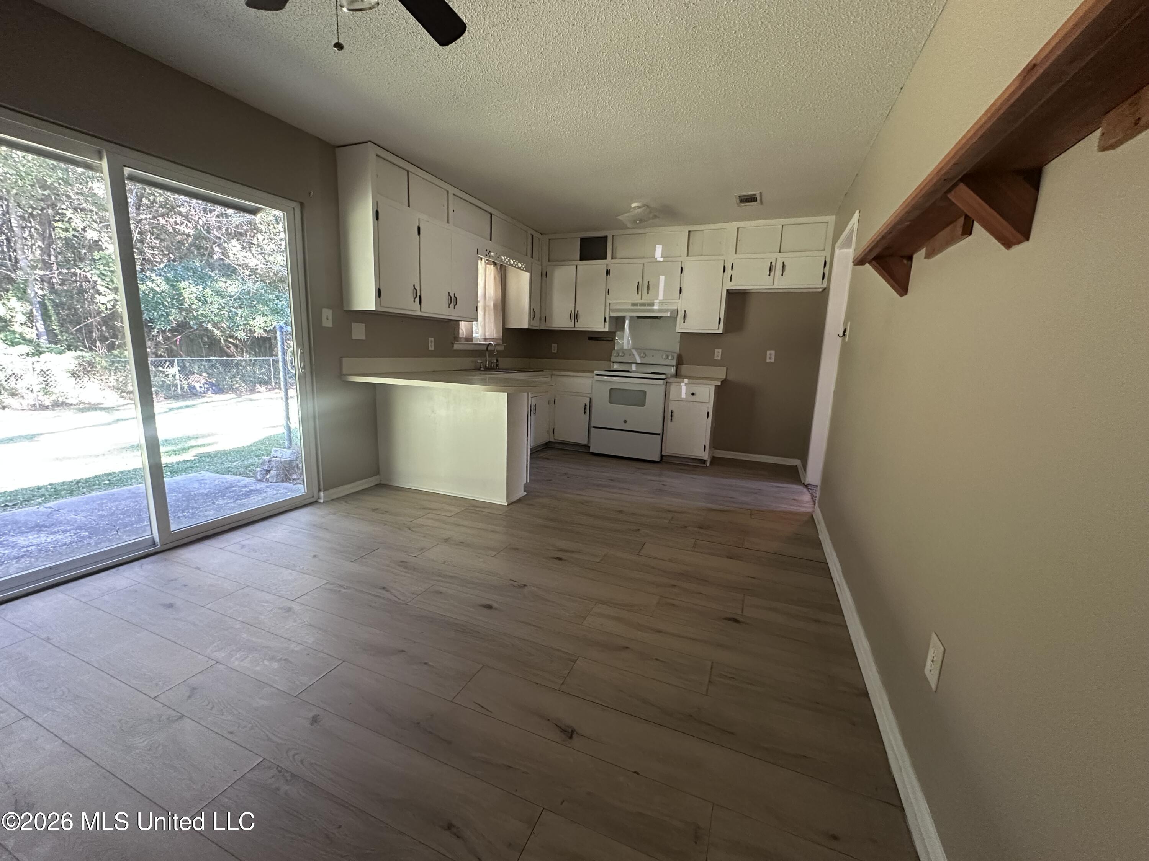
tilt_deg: -9.6
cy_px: 430
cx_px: 574
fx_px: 465
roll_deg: -2.7
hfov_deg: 102.1
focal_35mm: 14
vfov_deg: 85.7
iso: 500
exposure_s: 1/60
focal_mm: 2.22
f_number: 2.2
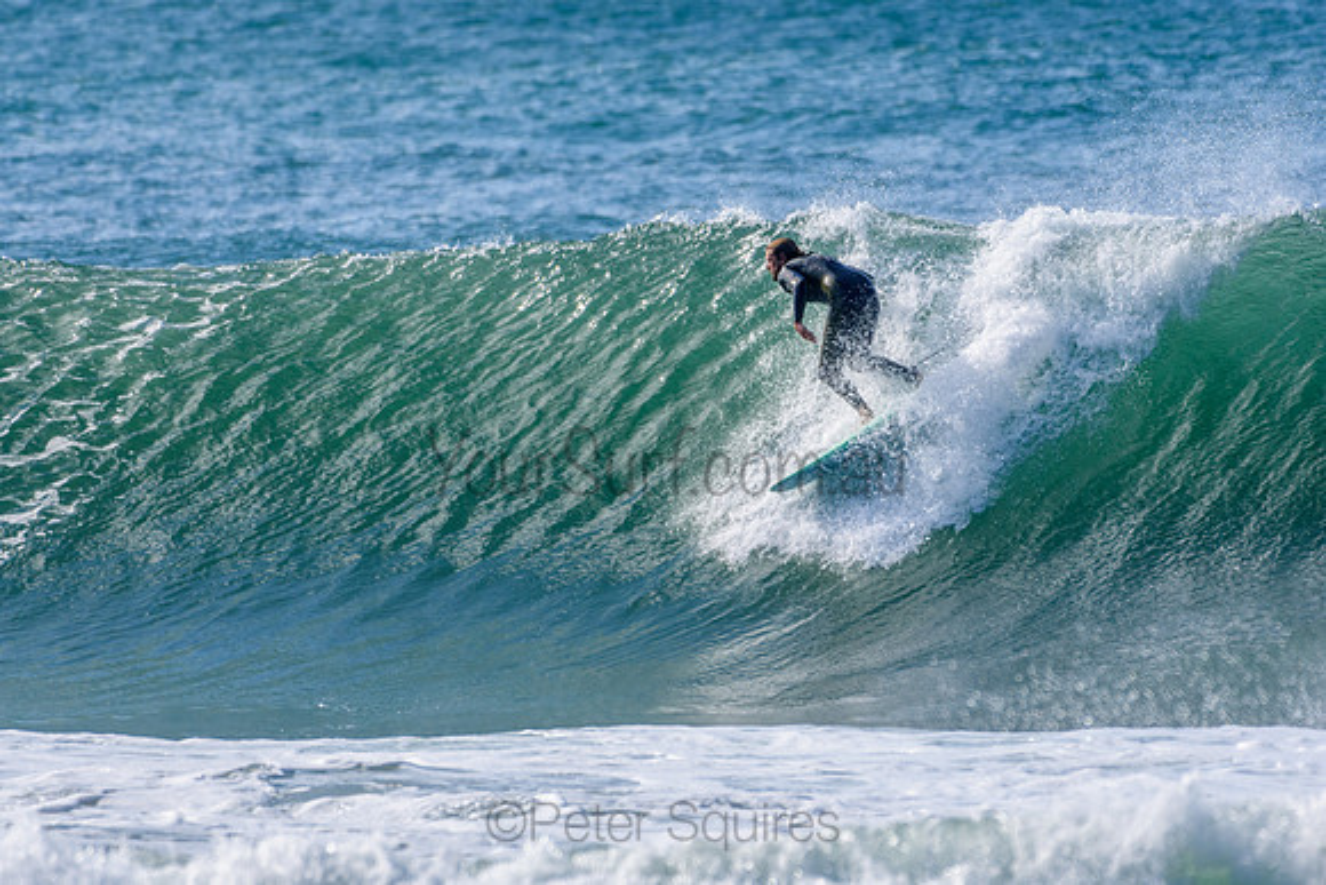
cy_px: 442
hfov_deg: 2.7
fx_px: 27630
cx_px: 663
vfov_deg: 1.8
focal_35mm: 750
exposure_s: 1/2000
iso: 320
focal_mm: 500
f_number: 5.6
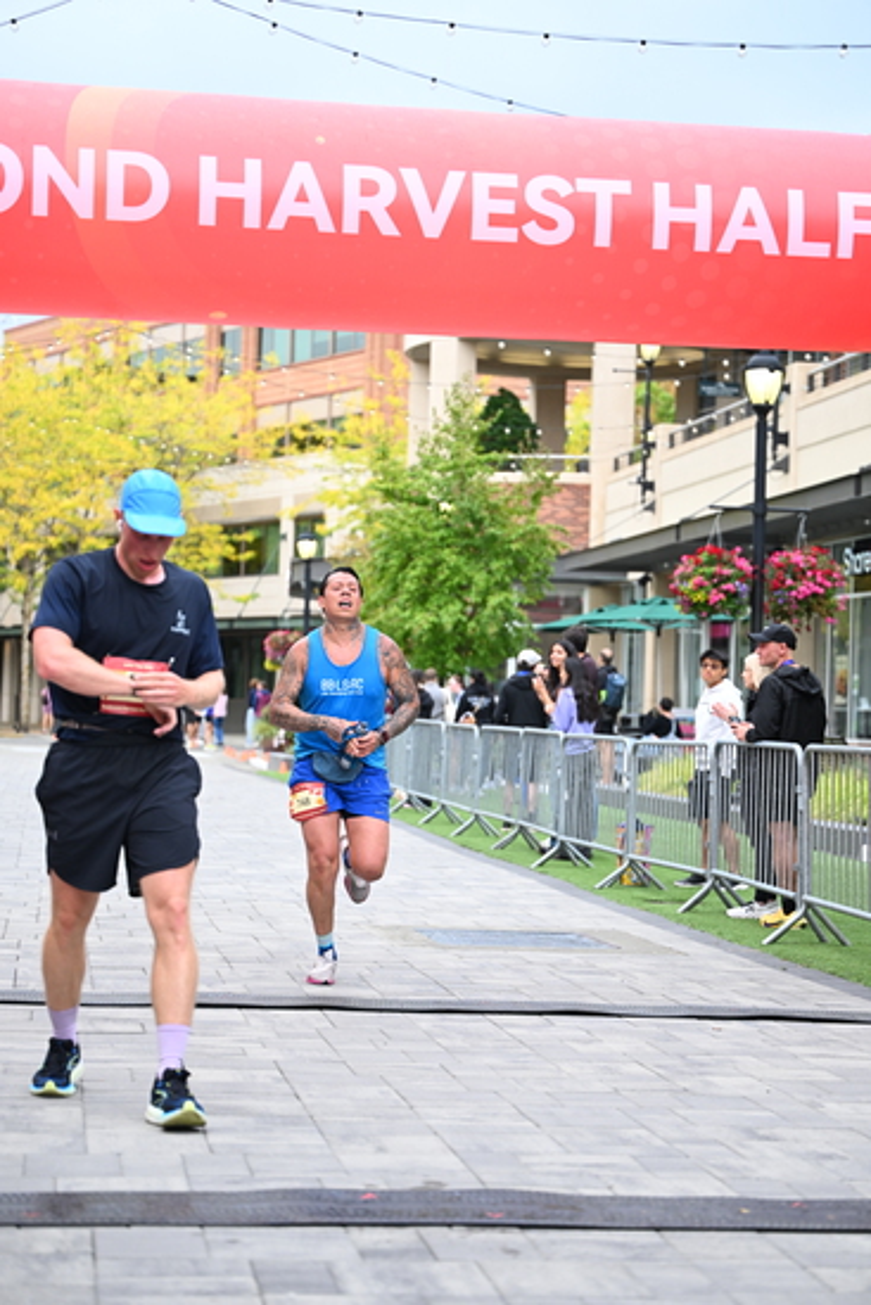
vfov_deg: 28.8
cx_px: 436
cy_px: 652
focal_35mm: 70
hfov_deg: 19.5
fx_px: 2539
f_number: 2.8
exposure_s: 1/2000
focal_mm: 70
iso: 1000
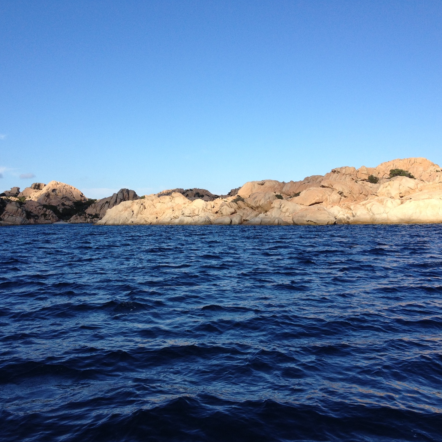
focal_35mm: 42
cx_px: 206
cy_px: 220
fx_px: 607
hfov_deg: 40.0
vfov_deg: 40.0
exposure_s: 1/1577
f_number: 2.4
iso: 64
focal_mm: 4.28
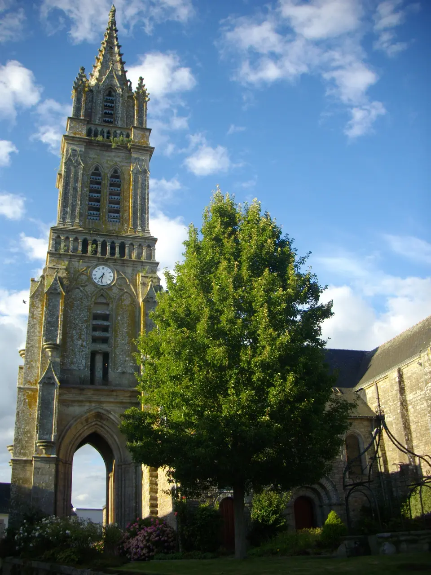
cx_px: 216
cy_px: 288
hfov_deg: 38.7
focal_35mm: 37
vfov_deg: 50.1
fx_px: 614
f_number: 5.6
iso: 100
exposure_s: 1/160
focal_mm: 6.2
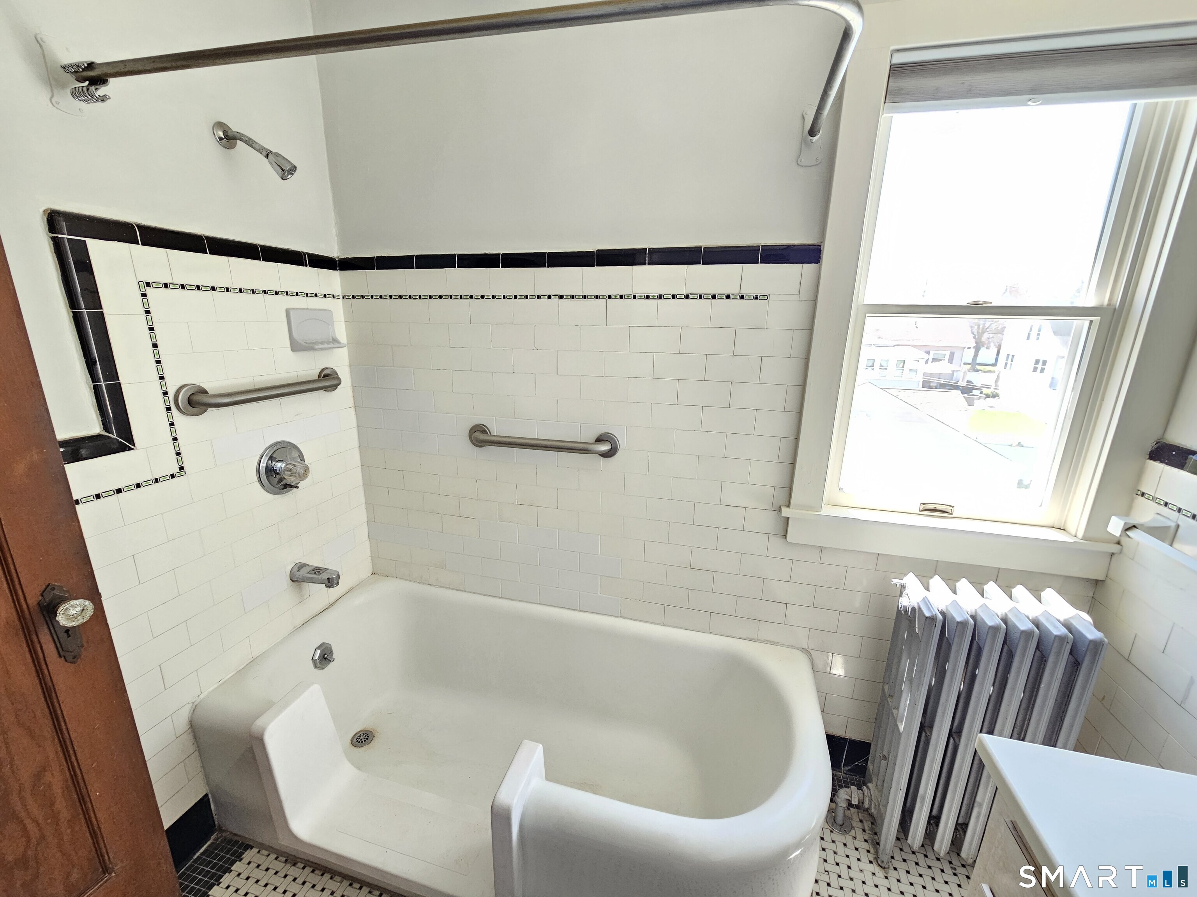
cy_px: 448
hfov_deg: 106.2
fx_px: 450
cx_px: 598
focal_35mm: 13
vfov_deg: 89.9
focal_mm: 2.2
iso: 250
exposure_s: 1/60
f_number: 2.2
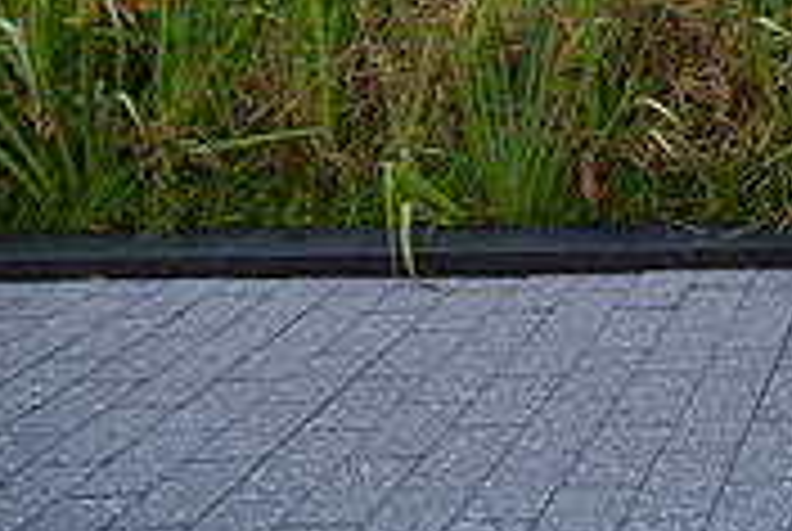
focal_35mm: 80
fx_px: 1763
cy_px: -299
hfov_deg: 22.0
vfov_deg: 15.6
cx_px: 1107
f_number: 4
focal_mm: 24
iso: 200
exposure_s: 1/400
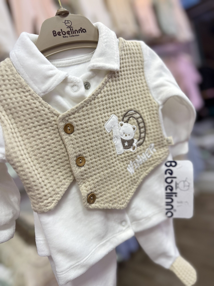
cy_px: 143
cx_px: 107
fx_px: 198
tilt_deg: -11.7
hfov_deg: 56.8
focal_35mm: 24
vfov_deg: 71.6
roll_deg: +14.2
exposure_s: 1/100
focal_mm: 6.76
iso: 64
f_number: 1.78
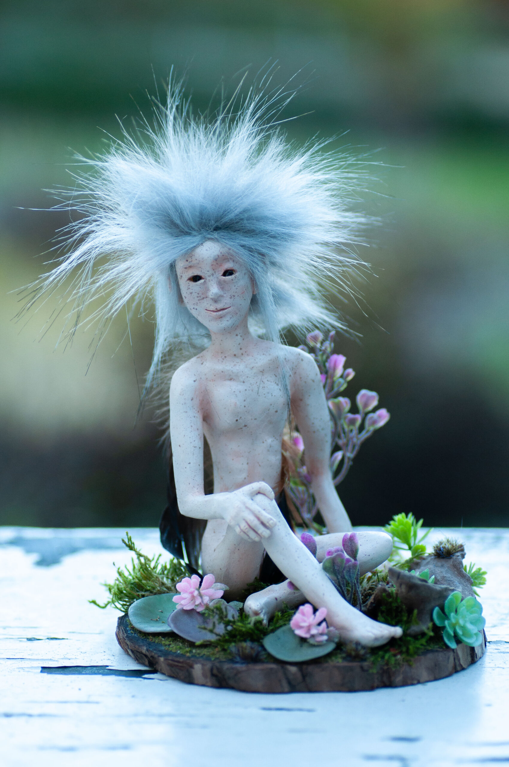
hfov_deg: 10.1
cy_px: 384
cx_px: 254
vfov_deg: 15.2
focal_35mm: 135
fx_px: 2871
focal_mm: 90
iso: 640
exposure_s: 1/640
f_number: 3.2
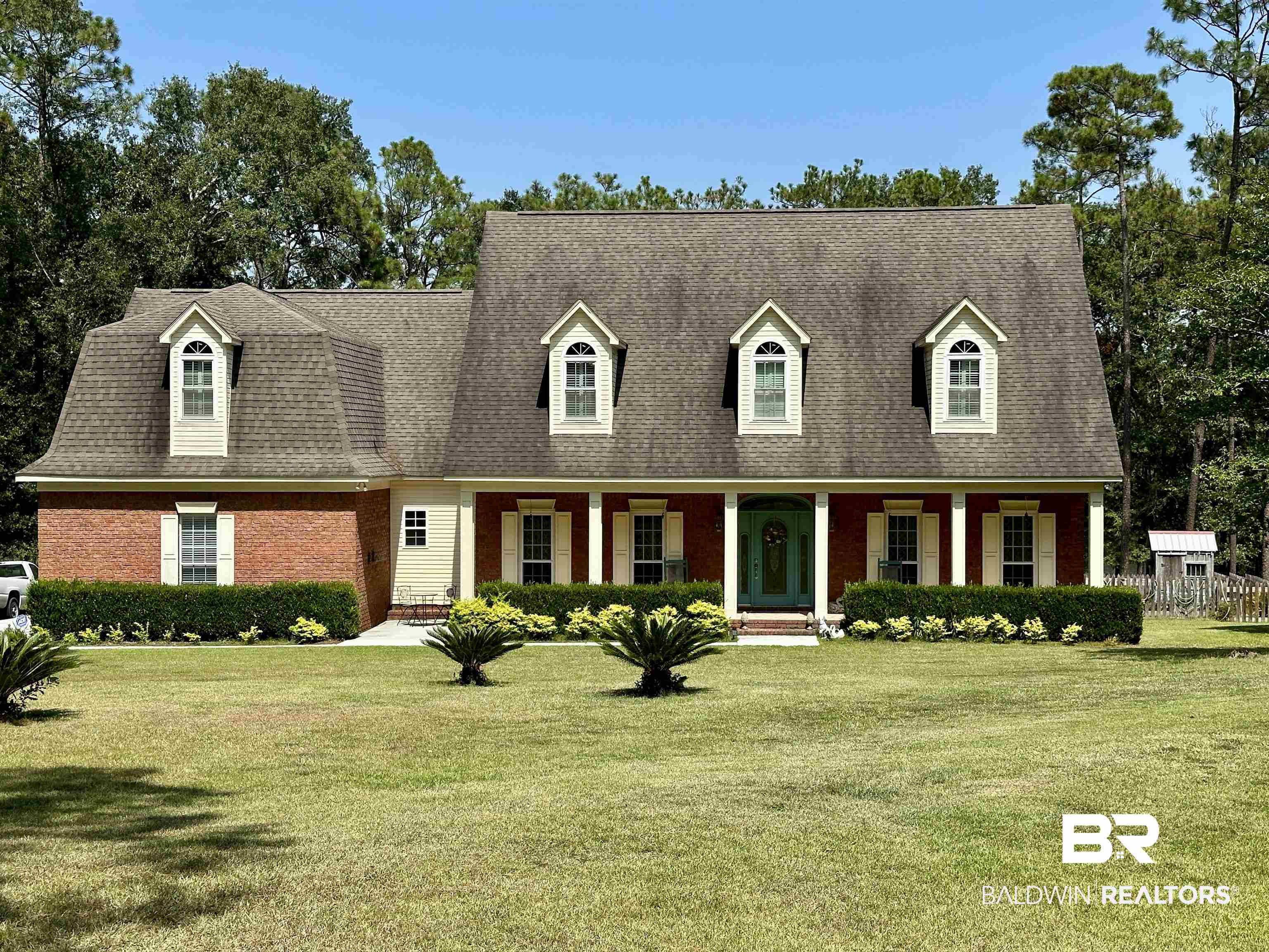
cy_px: 476
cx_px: 634
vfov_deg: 30.3
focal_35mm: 48
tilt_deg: -1.1
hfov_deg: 39.7
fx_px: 1760
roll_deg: -0.1
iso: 64
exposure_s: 1/3731
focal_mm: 6.86
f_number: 1.78
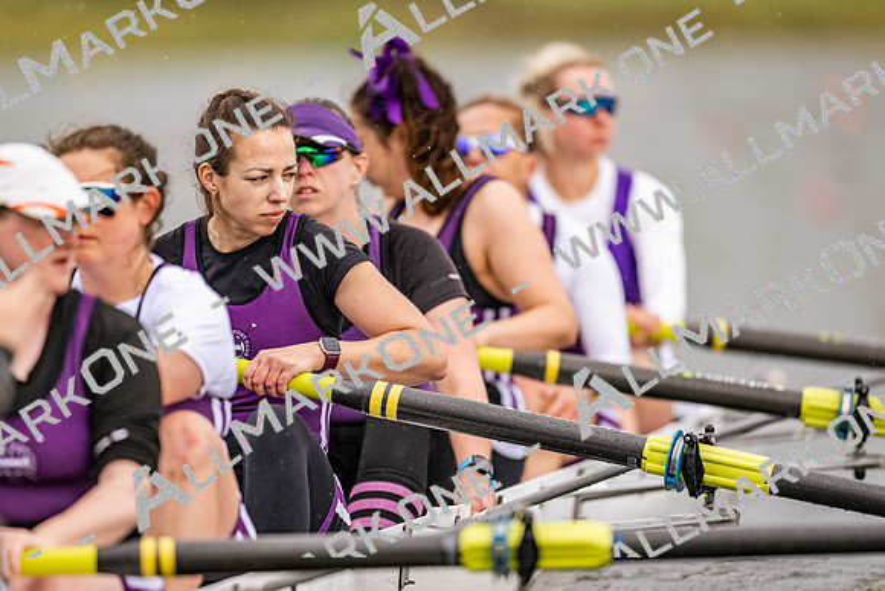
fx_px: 14753
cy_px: 296
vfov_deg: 2.3
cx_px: 442
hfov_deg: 3.4
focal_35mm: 600
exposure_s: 1/2500
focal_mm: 600
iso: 800
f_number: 4
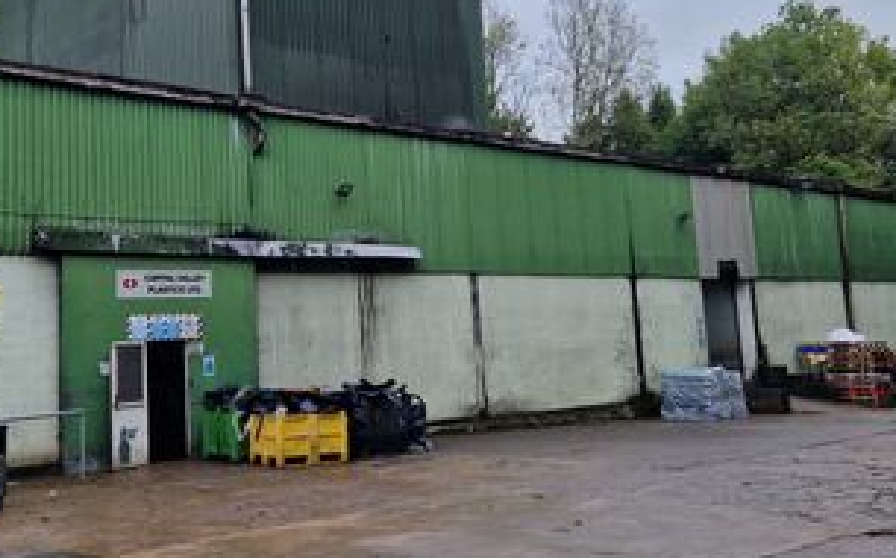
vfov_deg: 39.1
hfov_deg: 59.2
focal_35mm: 32
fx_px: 781
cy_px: 217
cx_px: 355
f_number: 1.8
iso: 50
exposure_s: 1/369
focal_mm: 5.4
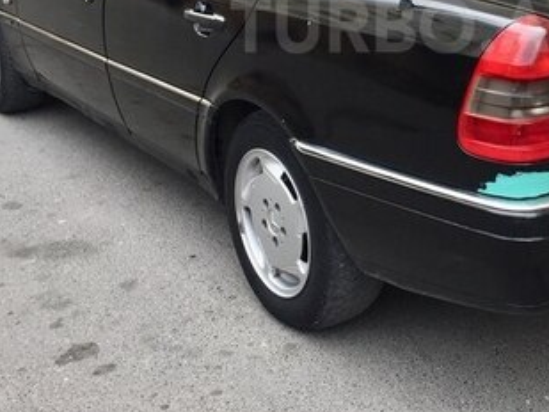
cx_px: 412
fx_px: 984
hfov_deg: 30.7
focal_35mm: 62
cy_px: 26
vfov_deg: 22.9
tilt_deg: -12.9
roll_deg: +0.3
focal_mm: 4.15
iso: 32
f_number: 2.2
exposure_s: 1/694
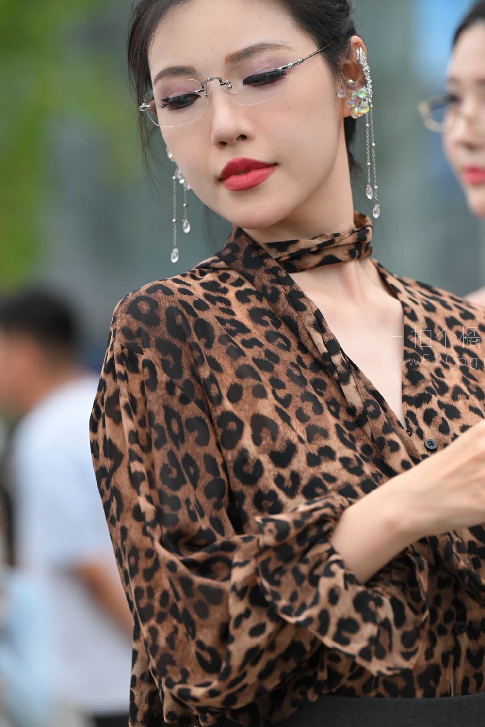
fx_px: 3880
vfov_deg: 10.7
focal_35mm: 192
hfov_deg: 7.2
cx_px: 274
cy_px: 323
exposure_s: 1/500
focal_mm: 160
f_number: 3.5
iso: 800
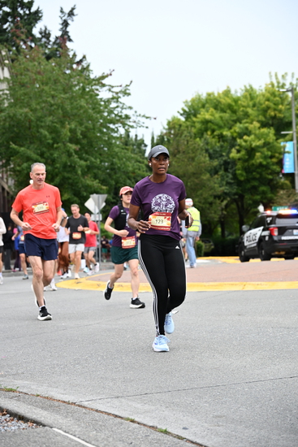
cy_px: 224
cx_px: 149
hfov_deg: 20.0
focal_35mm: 68
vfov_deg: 29.6
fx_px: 844
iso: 1600
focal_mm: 68
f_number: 4
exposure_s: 1/800
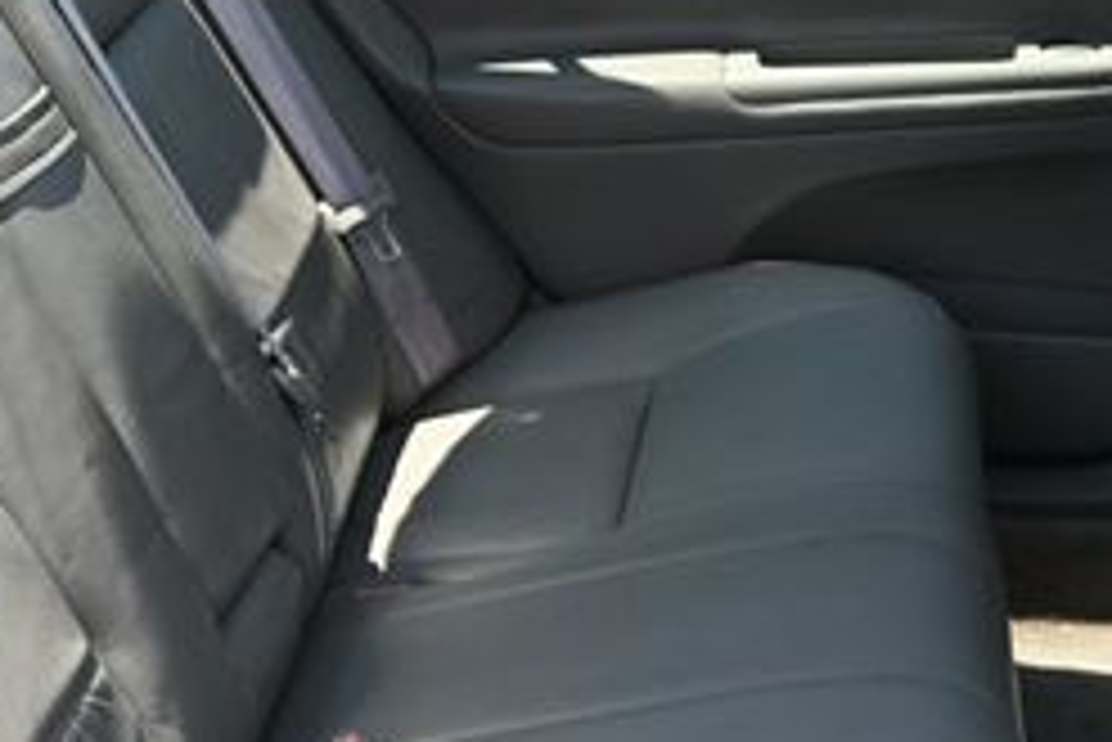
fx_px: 2338
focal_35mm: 76
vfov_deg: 18.0
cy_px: 535
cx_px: 365
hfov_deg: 26.6
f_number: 4
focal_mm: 19.5
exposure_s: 1/250
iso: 250
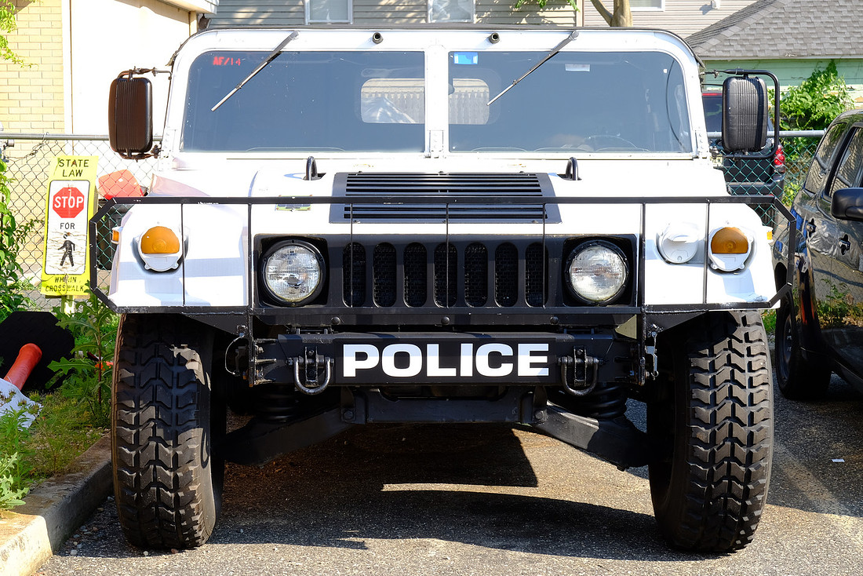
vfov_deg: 18.7
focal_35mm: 73
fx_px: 1750
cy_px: 288
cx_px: 432
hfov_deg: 27.7
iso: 200
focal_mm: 48.4
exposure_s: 1/45
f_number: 13
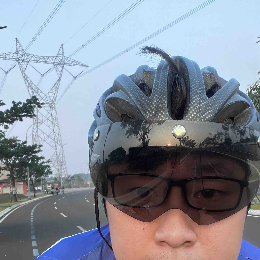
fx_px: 340
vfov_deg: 41.7
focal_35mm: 40
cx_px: 132
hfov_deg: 41.9
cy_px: 152
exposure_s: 1/121
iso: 80
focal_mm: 2.71
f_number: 2.2
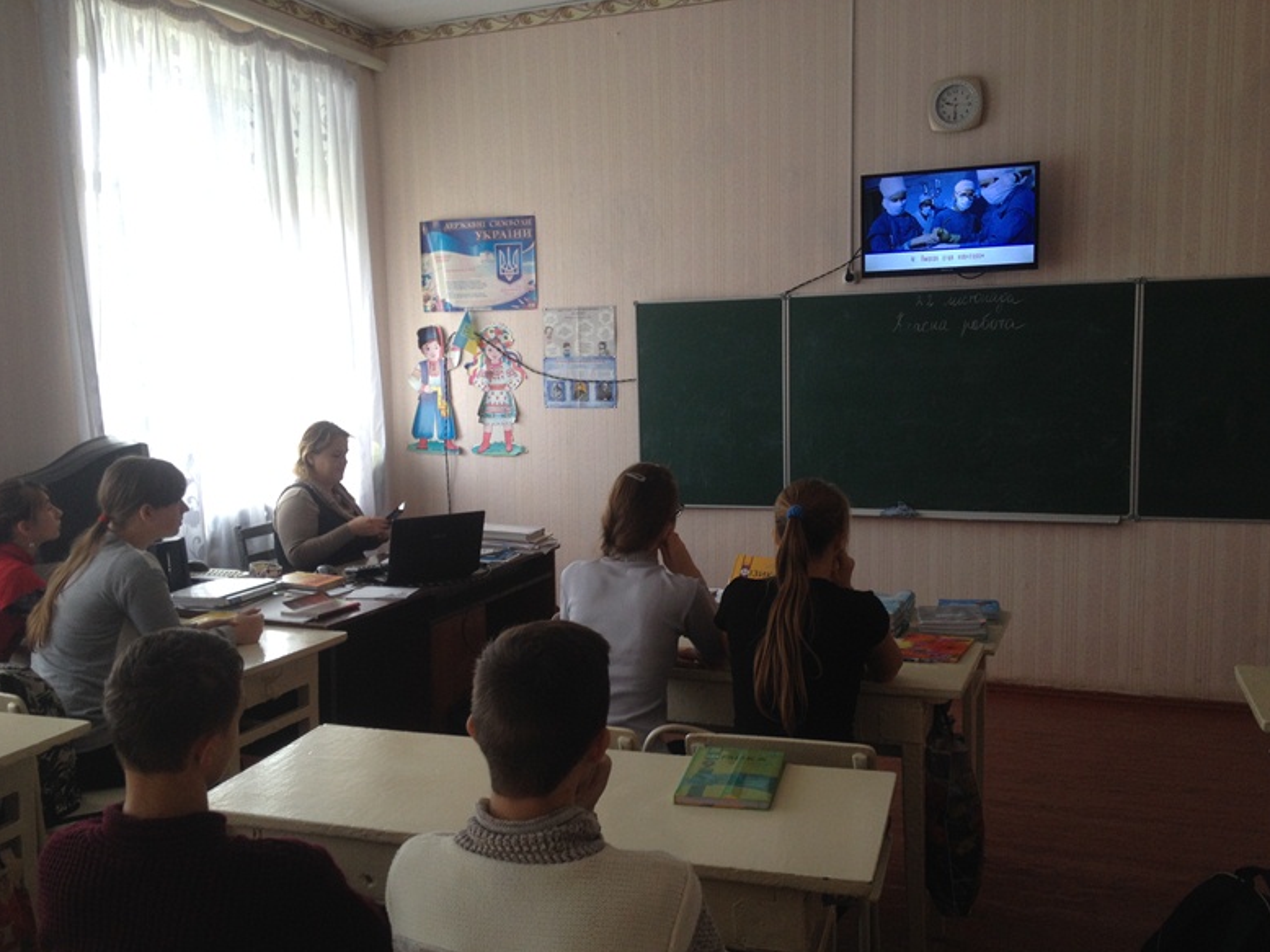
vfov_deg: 39.6
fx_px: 1320
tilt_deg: -7.6
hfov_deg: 51.4
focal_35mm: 36
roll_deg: +2.3
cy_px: 488
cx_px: 633
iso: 64
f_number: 2.4
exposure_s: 1/40
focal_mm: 4.28
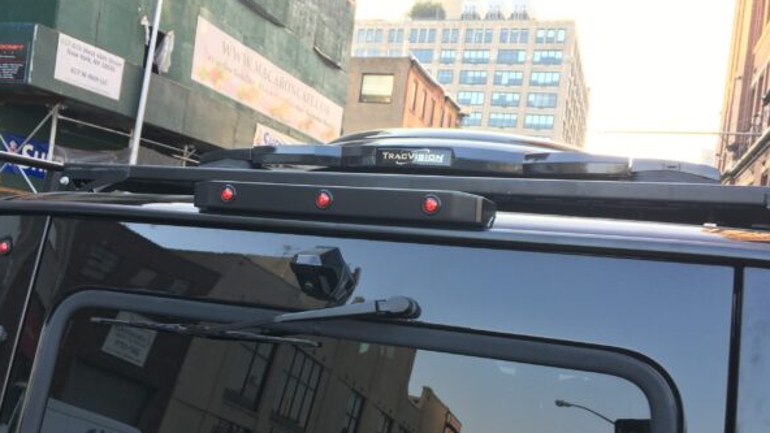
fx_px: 653
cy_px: 264
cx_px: 382
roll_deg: -5.5
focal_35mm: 32
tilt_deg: -1.0
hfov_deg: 61.0
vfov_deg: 36.5
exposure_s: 1/60
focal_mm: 4.15
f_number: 2.2
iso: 25
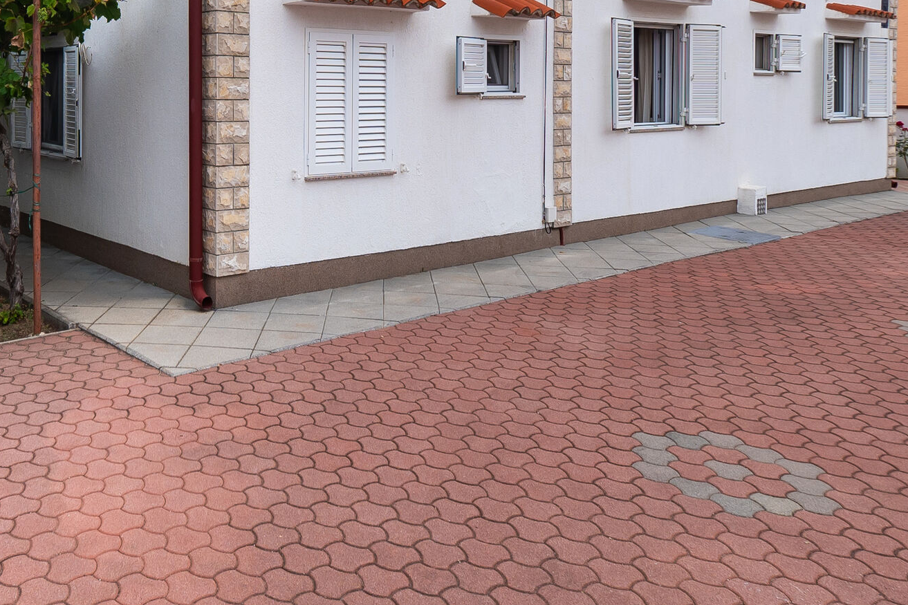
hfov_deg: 54.9
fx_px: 807
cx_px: 191
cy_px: 87
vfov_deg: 38.9
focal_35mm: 32
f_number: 8
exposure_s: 1/160
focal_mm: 10
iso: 200
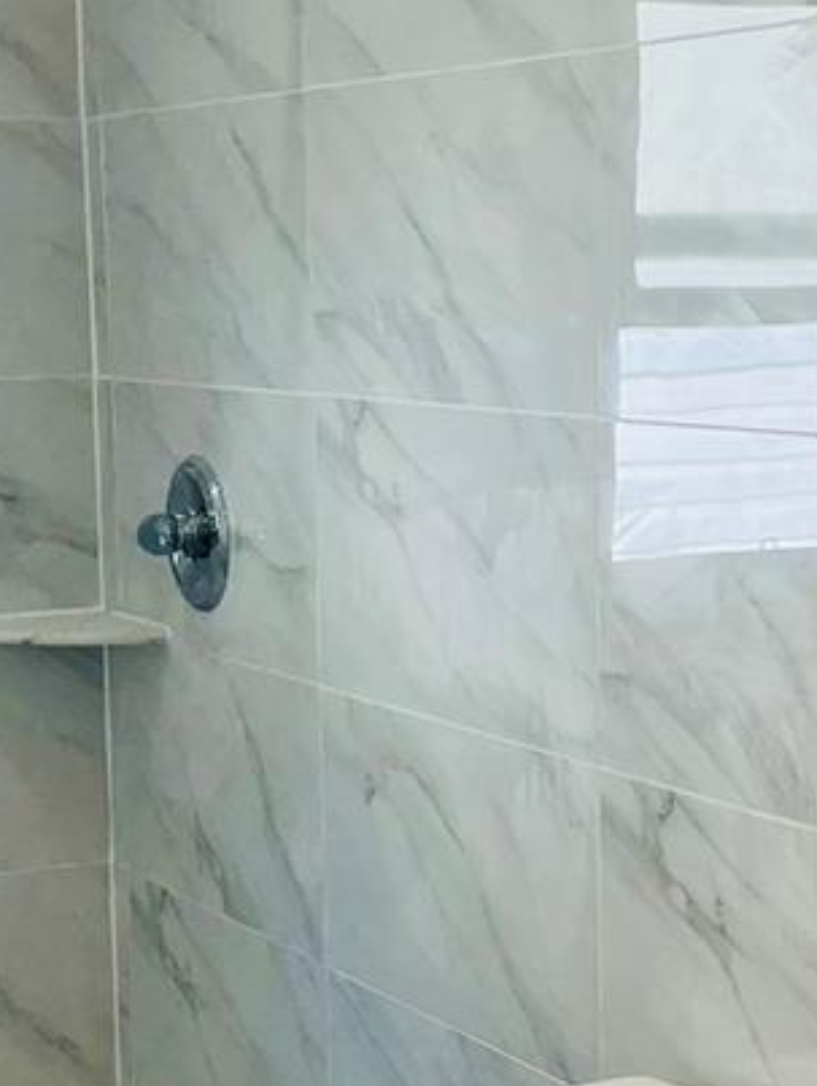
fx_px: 3111
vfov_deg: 19.7
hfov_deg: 15.0
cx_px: 375
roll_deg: +0.9
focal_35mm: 99
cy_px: 773
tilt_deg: -9.9
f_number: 1.5
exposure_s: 1/123
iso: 40
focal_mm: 5.7
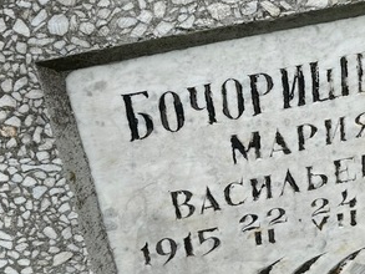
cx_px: 255
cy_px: 113
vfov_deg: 20.7
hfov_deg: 27.2
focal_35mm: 71
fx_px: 749
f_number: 1.5
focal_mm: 5.7
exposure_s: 1/575
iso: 50
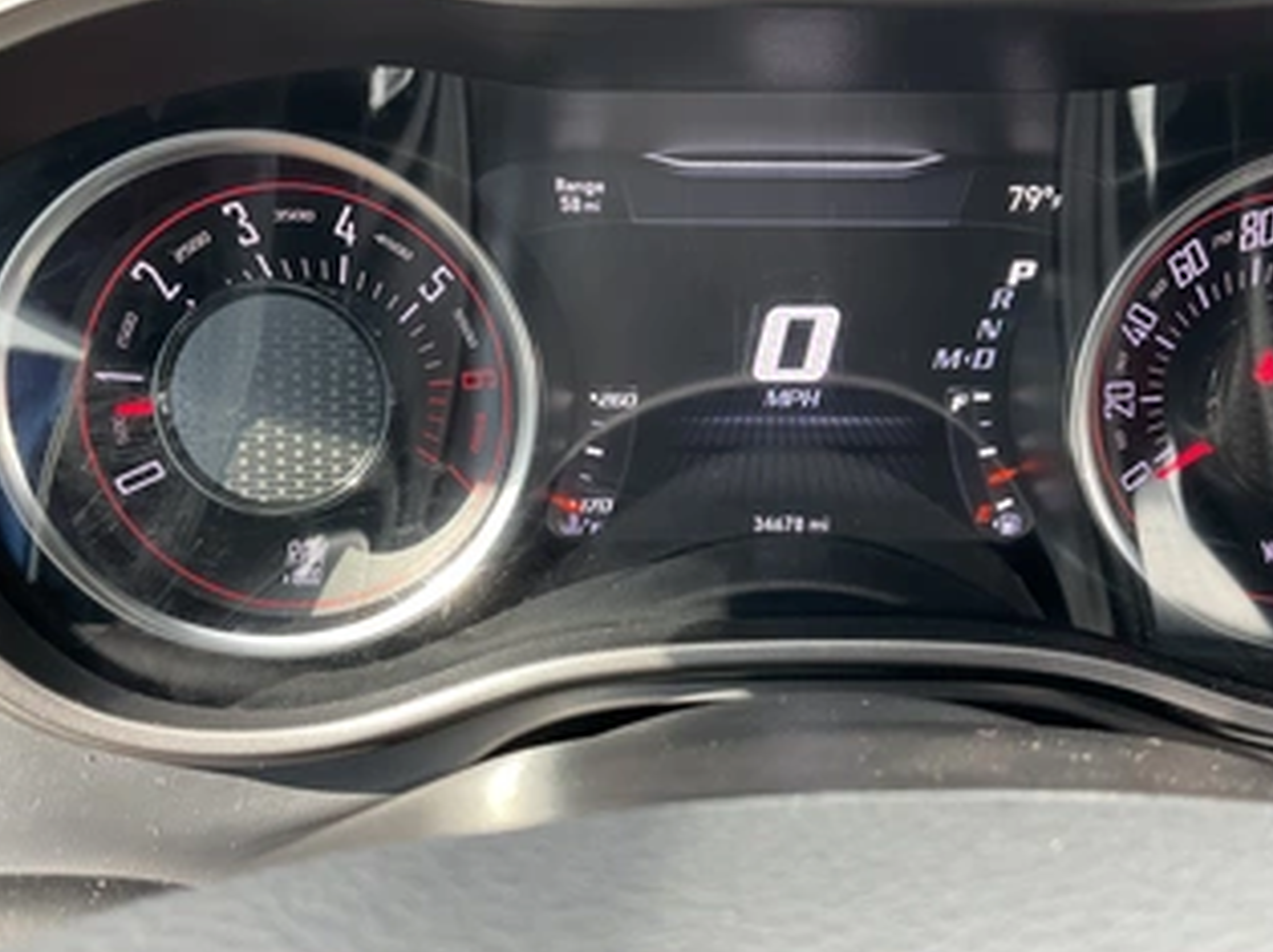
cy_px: 454
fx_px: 1360
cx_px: 746
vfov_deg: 38.6
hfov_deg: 49.9
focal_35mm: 37
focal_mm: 3
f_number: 1.8
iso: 64
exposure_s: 1/76
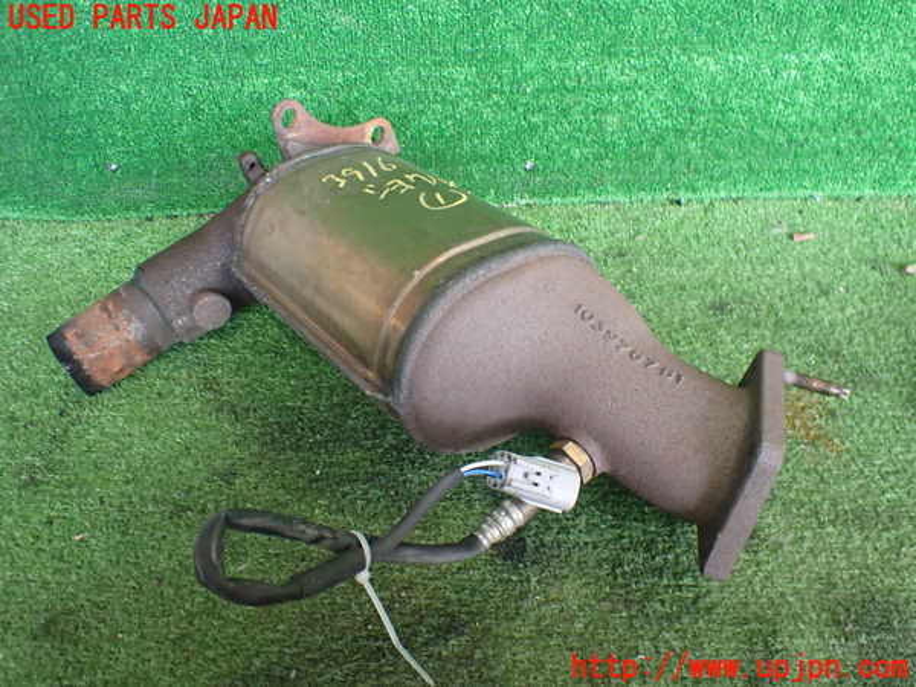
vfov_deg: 46.8
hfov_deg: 60.0
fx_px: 794
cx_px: 458
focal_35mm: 30
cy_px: 344
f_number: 2.3
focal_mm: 5.4
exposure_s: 1/125
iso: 640
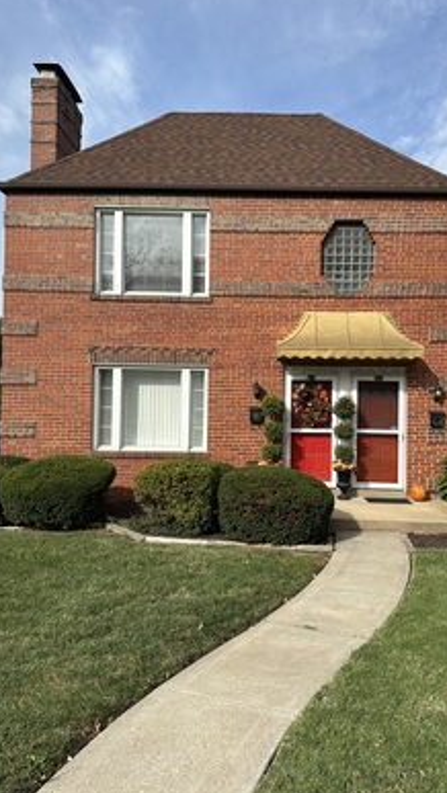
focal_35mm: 27
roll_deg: -1.8
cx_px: 271
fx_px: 568
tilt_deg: +1.9
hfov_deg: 42.7
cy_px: 398
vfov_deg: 69.8
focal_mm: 6.86
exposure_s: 1/4184
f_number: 1.78
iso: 80
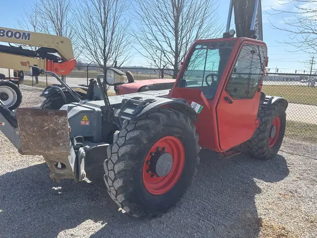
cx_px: 158
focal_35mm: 26
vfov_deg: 53.1
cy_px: 119
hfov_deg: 67.3
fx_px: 238
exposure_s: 1/2933
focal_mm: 5.96
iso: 50
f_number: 1.6
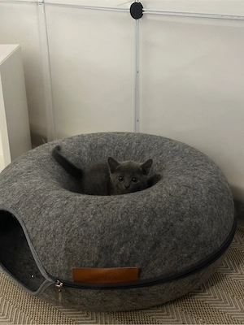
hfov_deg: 30.3
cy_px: 162
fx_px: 451
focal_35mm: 48
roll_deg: +0.3
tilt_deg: -23.0
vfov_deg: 39.7
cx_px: 122
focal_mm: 6.86
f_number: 1.78
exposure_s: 1/25
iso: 500
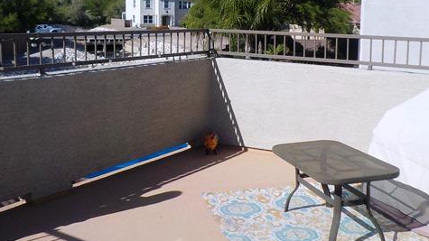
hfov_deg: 46.4
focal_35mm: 44
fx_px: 500
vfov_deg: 26.8
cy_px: 65
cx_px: 215
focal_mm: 4.1
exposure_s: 1/640
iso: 125
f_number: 6.6
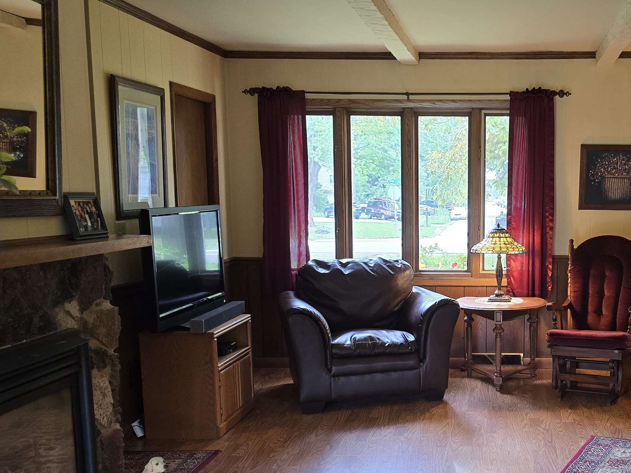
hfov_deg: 42.9
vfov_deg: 34.1
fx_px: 766
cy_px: 302
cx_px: 496
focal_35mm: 42
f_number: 1.7
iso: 200
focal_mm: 6.3
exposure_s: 1/120
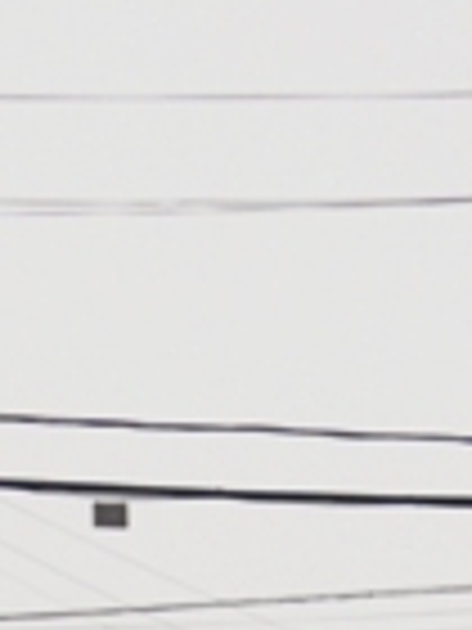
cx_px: 423
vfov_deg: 2.3
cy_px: 1136
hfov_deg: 1.8
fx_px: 15362
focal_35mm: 845
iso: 640
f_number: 4
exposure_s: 1/250
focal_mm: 120
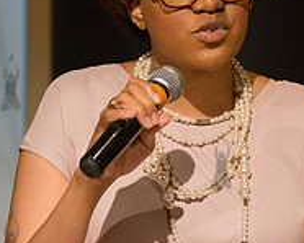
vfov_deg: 6.6
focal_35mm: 234
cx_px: 221
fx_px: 2106
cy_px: 161
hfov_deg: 8.2
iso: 2500
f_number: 4
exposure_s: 1/640
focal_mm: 80
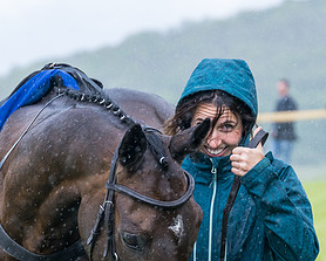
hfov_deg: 6.4
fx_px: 2927
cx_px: 164
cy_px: 190
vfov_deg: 5.1
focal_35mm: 303
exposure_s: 1/1250
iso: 400
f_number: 4
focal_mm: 98
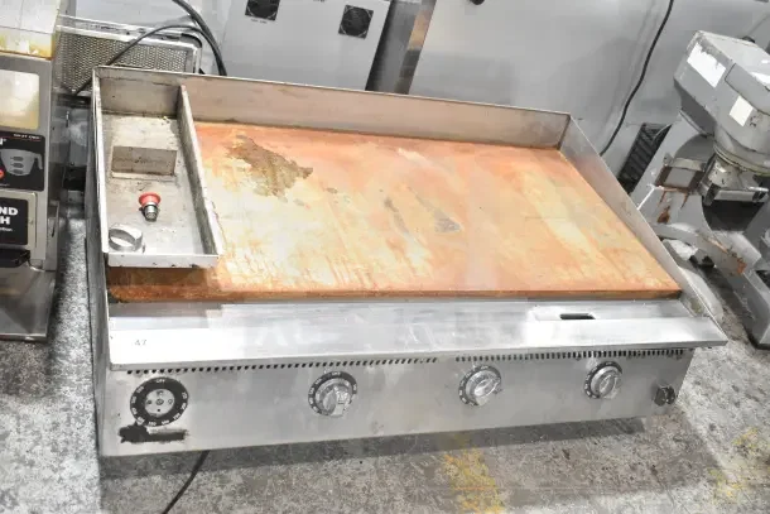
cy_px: 257
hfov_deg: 51.3
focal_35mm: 38
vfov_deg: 35.5
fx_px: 802
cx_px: 385
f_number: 4.5
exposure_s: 1/80
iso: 1600
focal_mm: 25
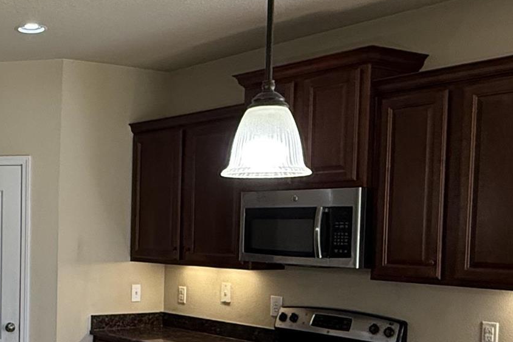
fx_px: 755
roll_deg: -0.3
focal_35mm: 53
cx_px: -27
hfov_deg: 33.5
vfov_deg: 25.2
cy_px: 264
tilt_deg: -2.6
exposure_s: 1/120
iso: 320
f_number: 2.2
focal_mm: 2.22
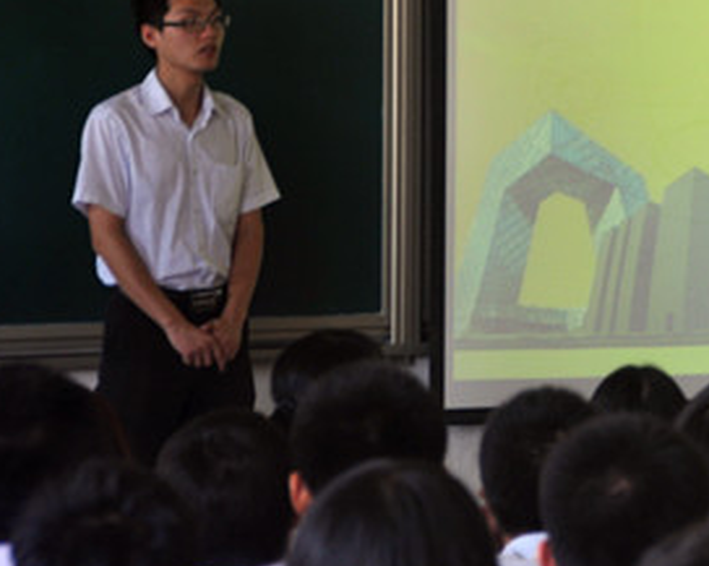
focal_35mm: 240
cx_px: 944
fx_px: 5031
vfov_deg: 6.4
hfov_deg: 8.0
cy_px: -22
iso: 200
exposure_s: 1/20
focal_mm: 58
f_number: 5
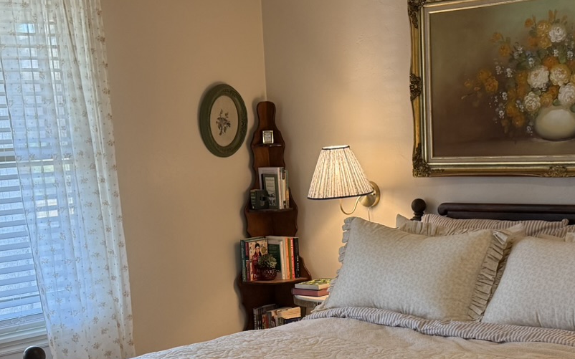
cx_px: 315
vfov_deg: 19.8
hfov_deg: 31.5
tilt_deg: -9.6
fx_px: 1018
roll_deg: +2.7
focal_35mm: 65
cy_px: 297
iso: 200
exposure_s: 1/120
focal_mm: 6.76
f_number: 1.78
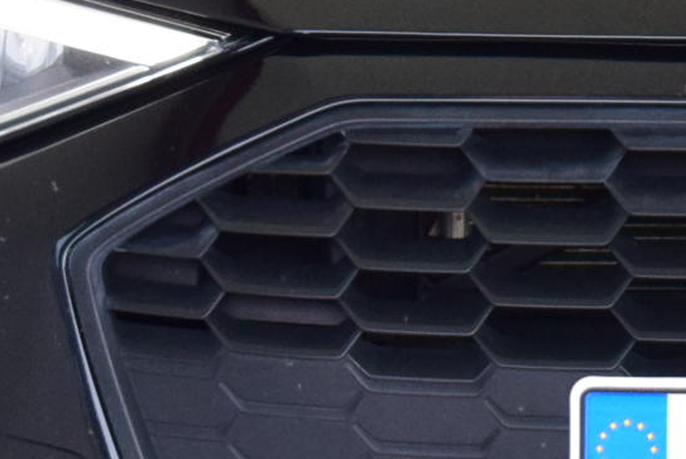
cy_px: 54
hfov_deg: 5.4
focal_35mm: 380
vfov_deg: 3.6
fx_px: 7247
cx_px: 937
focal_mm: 46
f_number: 5.3
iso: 1600
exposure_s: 1/500
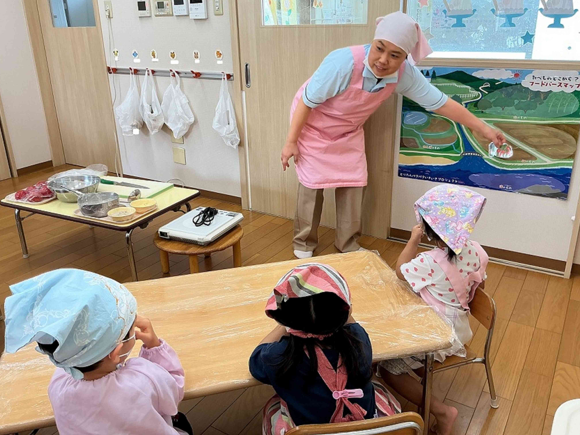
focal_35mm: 30
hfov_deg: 60.0
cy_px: 211
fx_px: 503
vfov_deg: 46.8
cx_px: 291
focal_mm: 3
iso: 40
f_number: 1.8
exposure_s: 1/50
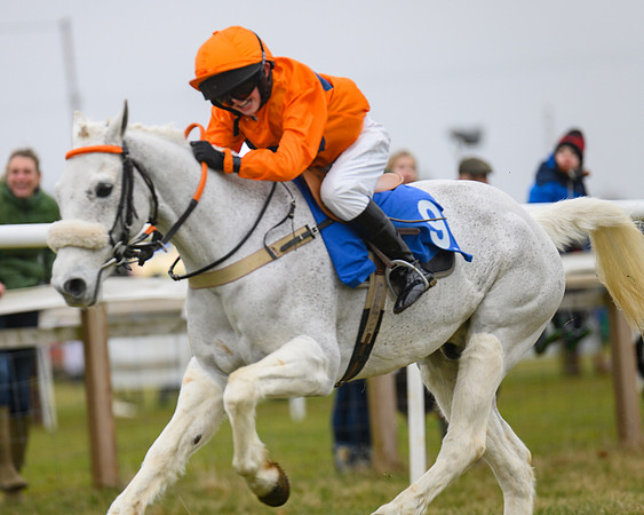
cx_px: 239
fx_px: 6520
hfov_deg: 5.7
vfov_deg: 4.5
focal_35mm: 342
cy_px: 226
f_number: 4
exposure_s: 1/800
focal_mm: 270
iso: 800
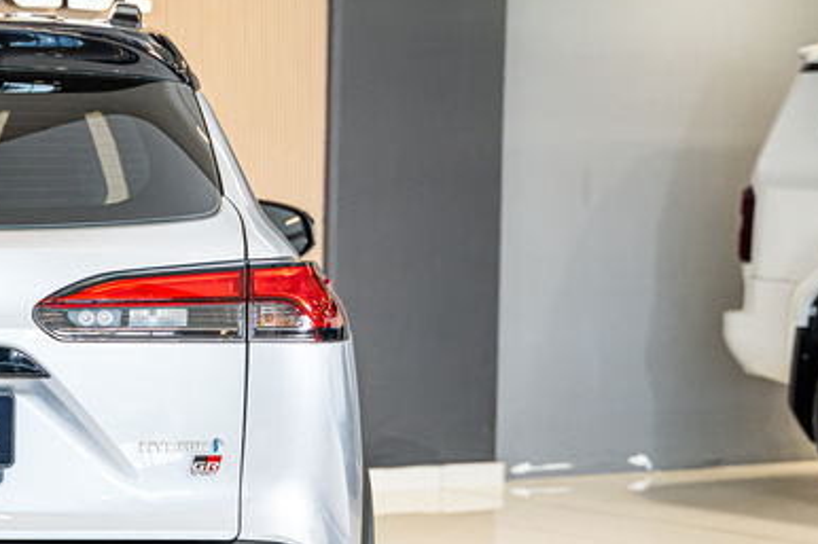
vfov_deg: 12.0
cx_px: -137
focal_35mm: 114
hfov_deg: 17.2
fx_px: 2589
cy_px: 358
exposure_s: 1/125
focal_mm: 43
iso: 640
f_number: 3.2
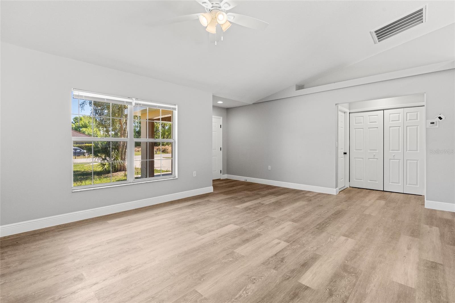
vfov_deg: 73.7
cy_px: 152
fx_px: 202
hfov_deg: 96.7
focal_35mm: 16
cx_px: 228
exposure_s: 1/10
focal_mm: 16
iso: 400
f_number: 8
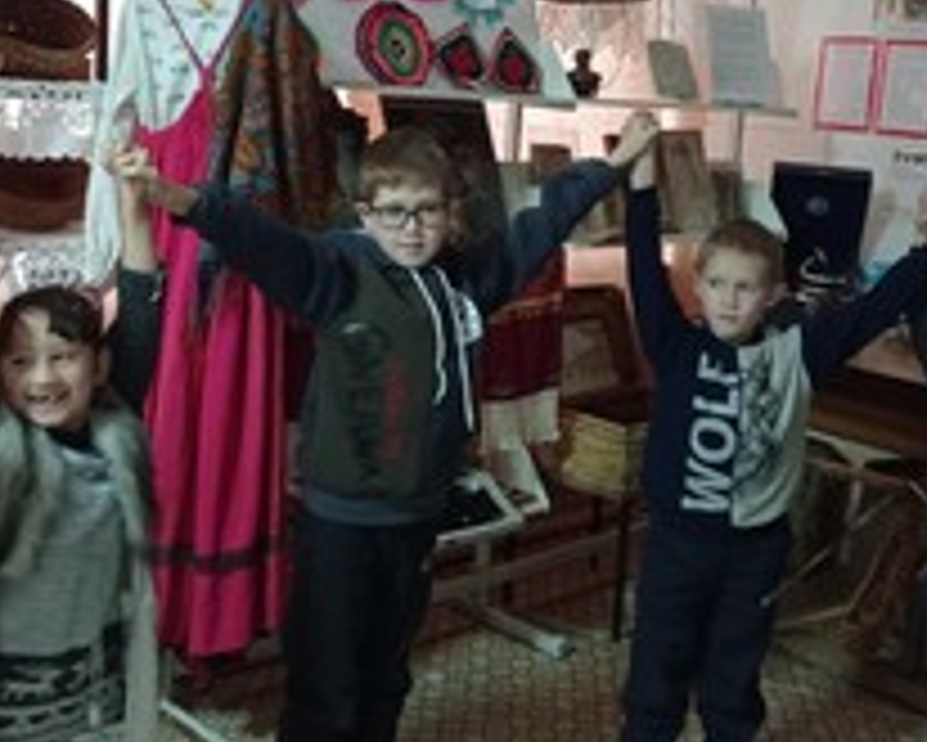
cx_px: 504
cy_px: 236
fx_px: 1455
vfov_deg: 28.4
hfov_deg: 35.3
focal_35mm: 53
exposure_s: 1/20
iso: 731
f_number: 1.79
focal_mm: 4.74
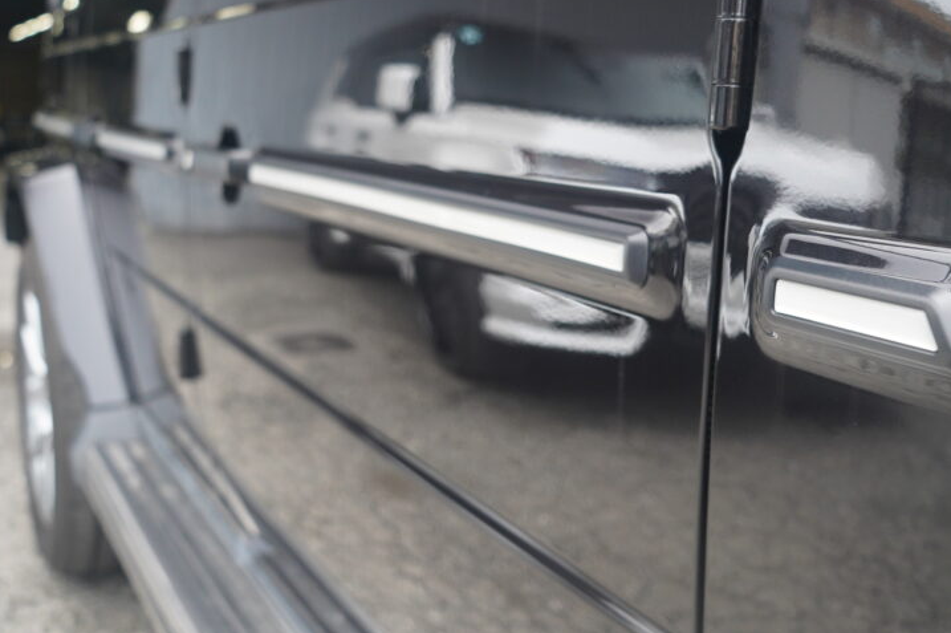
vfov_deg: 33.4
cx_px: 520
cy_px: 306
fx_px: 1056
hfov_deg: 48.4
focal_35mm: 40
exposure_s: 1/160
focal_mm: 28
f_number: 4
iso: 1000
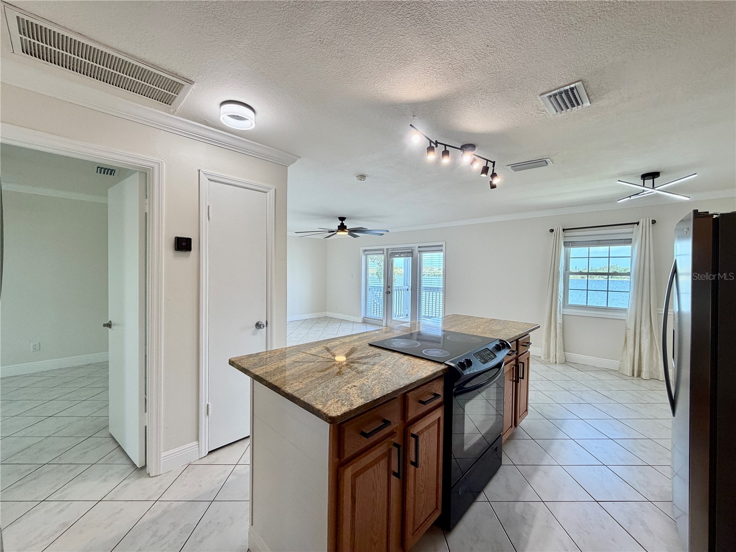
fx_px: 298
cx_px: 368
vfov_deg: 85.7
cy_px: 276
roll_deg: -0.6
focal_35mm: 14
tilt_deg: -1.9
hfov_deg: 102.1
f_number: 2.2
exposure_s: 1/120
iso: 125
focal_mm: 2.22
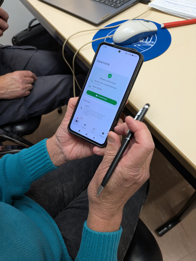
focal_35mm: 25
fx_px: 189
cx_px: 98
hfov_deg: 54.9
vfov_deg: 69.4
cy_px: 130
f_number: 1.89
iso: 243
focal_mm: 5.43
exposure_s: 1/100
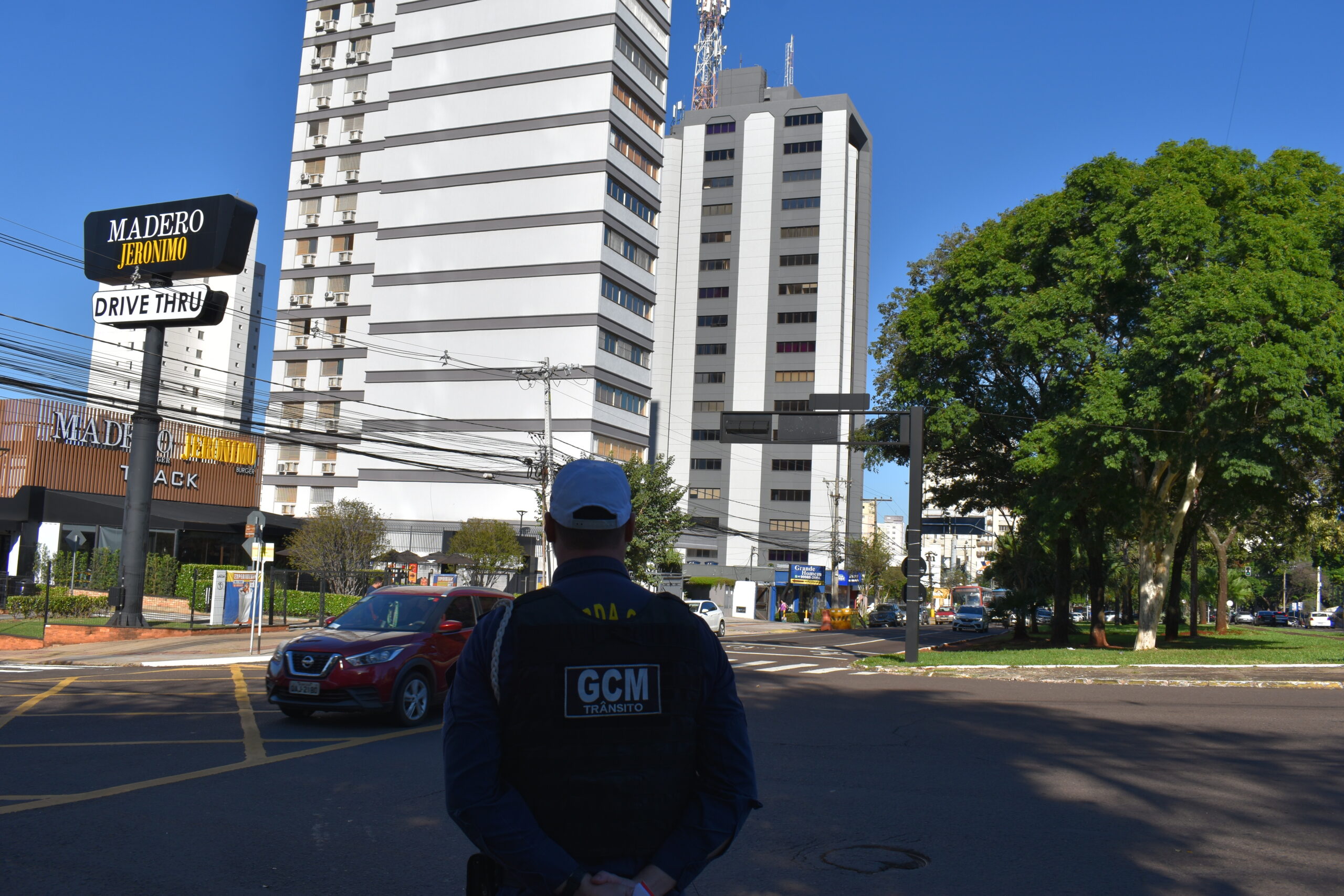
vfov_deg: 43.6
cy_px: 448
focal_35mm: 30
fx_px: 1120
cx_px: 672
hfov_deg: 61.9
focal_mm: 20
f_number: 9
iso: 100
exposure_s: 1/320
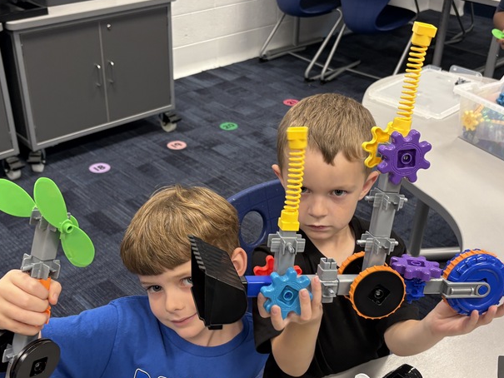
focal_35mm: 44
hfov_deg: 42.9
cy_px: 229
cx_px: 241
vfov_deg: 32.8
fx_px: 641
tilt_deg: -33.7
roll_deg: -1.8
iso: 160
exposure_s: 1/60
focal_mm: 5.96
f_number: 1.6
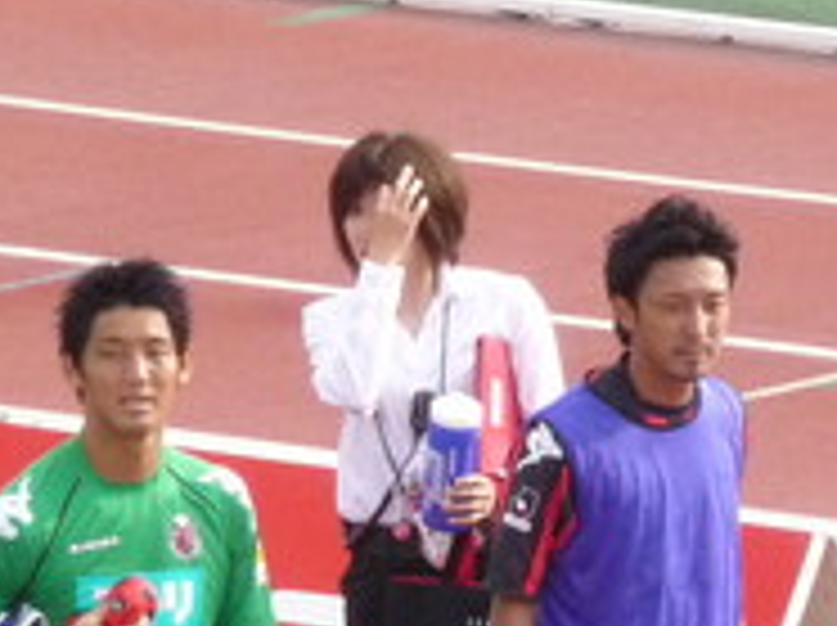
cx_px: 706
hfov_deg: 1.9
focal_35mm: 1066
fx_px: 25742
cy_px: 682
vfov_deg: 1.4
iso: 400
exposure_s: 1/500
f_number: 4.9
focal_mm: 47
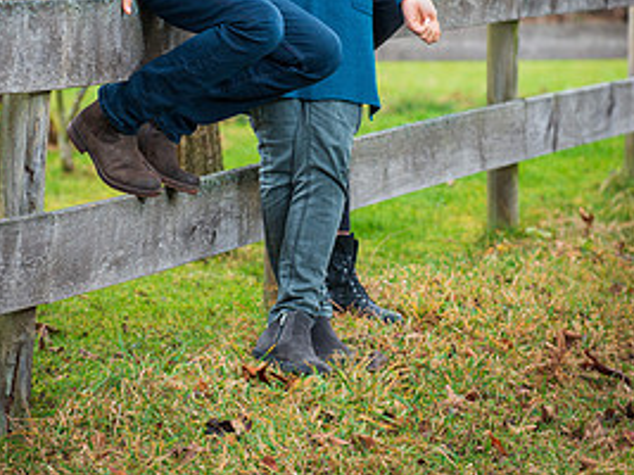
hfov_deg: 8.2
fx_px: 4449
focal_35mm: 243
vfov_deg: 6.1
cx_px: 292
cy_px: -19
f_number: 5
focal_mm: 150
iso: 800
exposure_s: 1/125
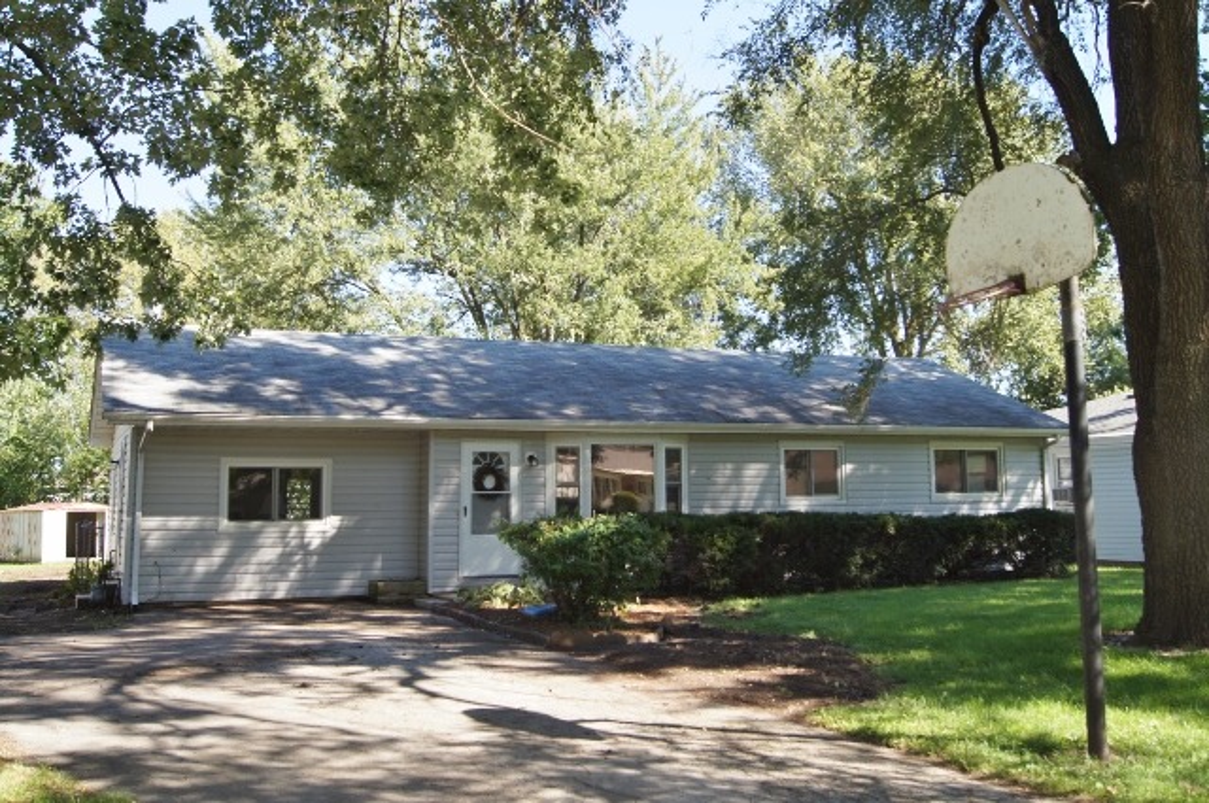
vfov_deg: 36.8
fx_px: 1207
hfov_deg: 53.2
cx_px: 604
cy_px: 402
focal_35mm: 36
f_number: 7.1
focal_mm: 24
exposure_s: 1/100
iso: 100
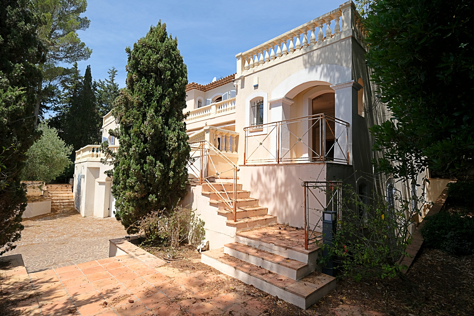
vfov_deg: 70.4
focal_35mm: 17
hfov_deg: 93.3
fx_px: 224
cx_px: 237
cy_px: 158
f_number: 5.6
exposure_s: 1/550
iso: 160
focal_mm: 11.5
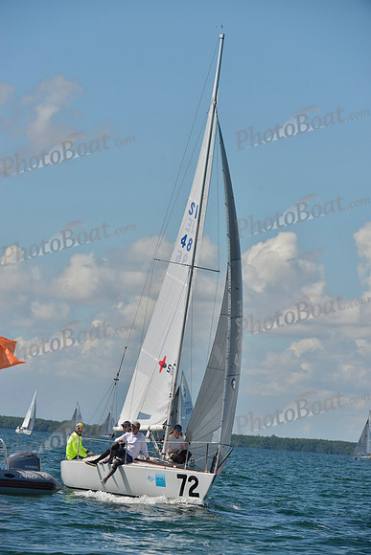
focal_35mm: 200
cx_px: 186
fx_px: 3090
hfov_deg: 6.9
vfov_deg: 10.3
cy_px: 278
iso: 200
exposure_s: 1/1250
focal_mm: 200
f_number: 7.1
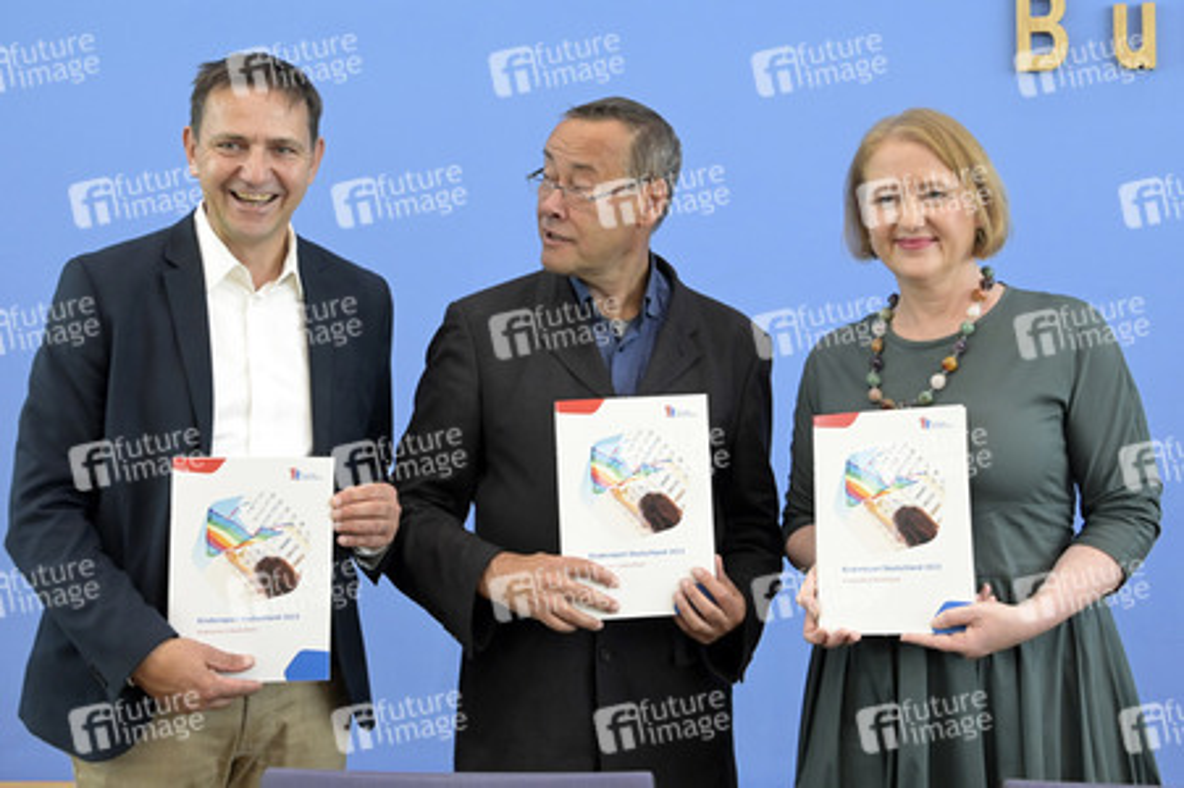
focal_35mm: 40
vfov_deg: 33.4
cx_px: 592
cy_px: 394
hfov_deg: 48.5
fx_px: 1315
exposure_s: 1/640
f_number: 7.1
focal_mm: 40
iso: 6400
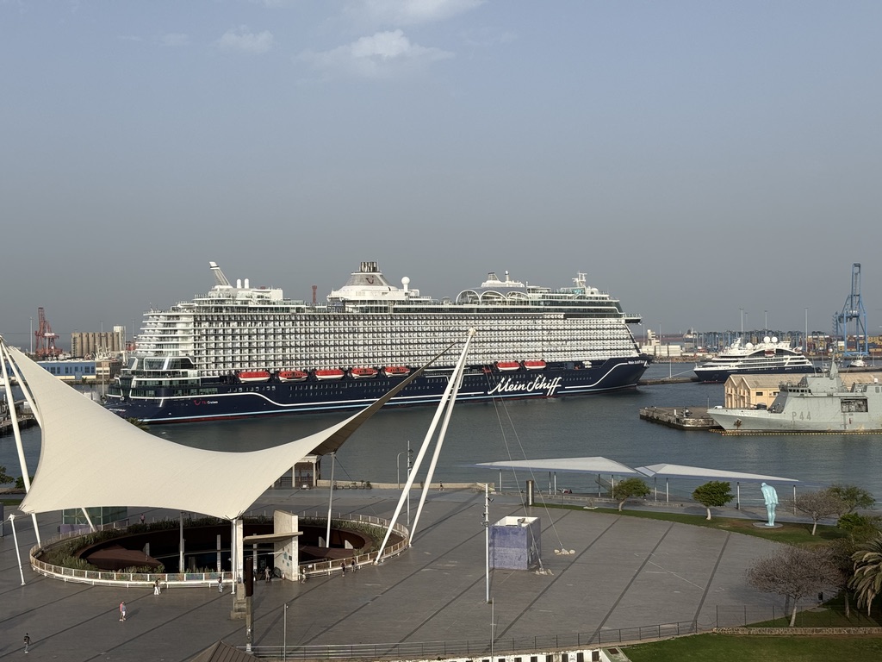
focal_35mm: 48
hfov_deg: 39.7
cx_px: 441
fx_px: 1223
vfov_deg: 30.3
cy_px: 331
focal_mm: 6.76
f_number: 1.78
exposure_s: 1/6024
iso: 64
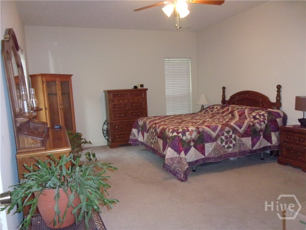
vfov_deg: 49.7
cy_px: 115
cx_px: 153
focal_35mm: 28
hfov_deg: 63.4
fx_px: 248
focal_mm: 5.1
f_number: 3.9
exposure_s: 1/34
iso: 800
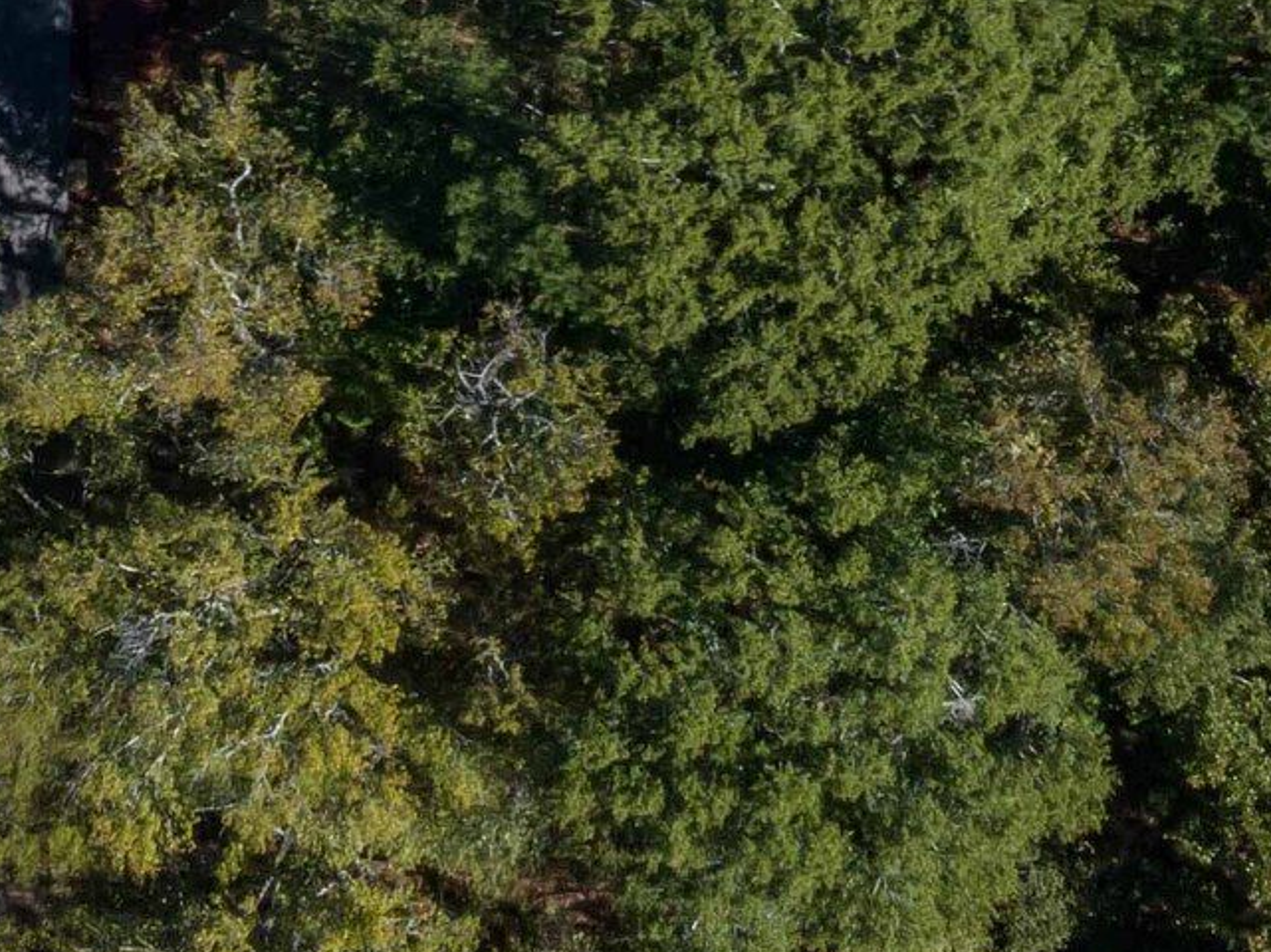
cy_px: -265
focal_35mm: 115
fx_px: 4220
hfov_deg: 17.1
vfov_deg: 12.5
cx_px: 527
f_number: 9
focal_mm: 12.29
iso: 100
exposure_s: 1/120
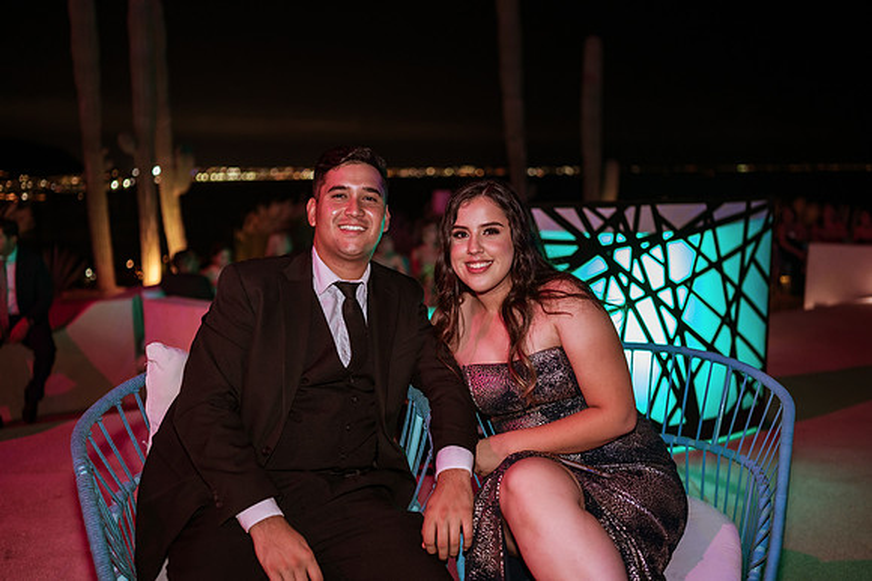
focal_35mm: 35
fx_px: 847
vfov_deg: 37.8
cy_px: 290
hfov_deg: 54.5
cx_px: 436
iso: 1600
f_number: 1.8
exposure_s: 1/80
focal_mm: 35
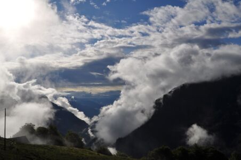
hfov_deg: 53.2
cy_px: 80
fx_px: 241
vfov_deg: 36.8
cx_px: 120
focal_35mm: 36
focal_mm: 24
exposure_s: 1/800
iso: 200
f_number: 14
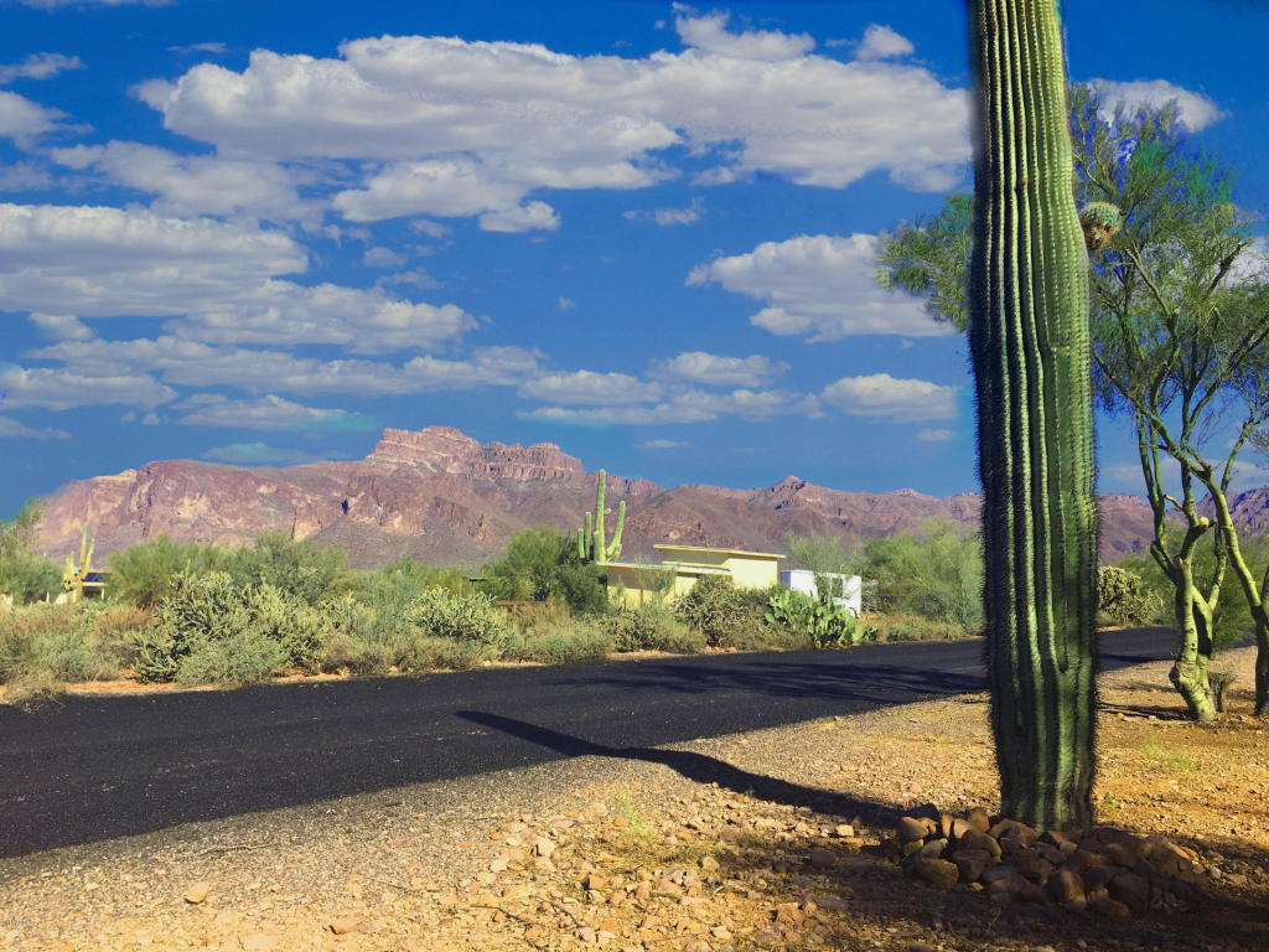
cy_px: 476
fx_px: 1063
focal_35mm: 29
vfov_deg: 48.2
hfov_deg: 61.7
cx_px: 634
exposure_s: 1/1570
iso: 25
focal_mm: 4.15
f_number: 2.2
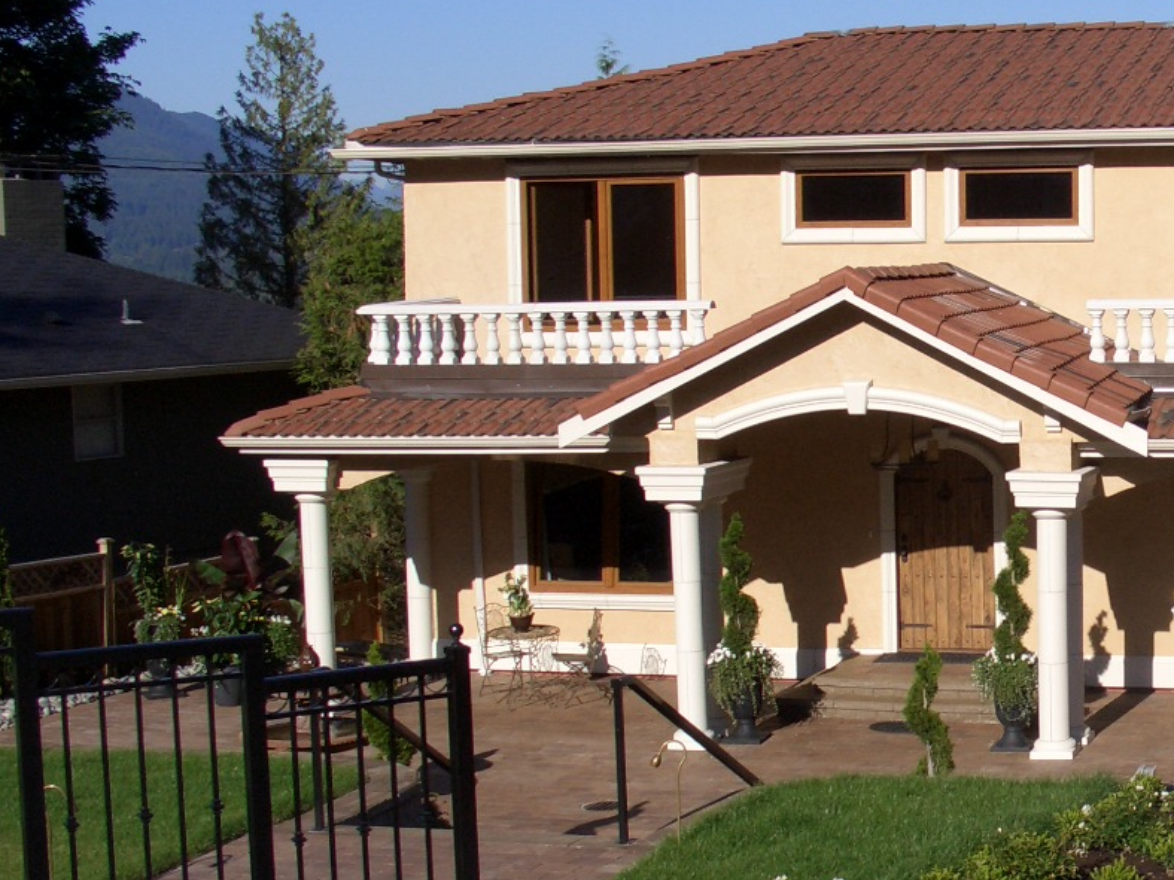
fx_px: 2272
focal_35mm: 67
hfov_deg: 27.5
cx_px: 1132
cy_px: 541
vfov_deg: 21.9
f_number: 5.6
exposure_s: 1/800
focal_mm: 7.1
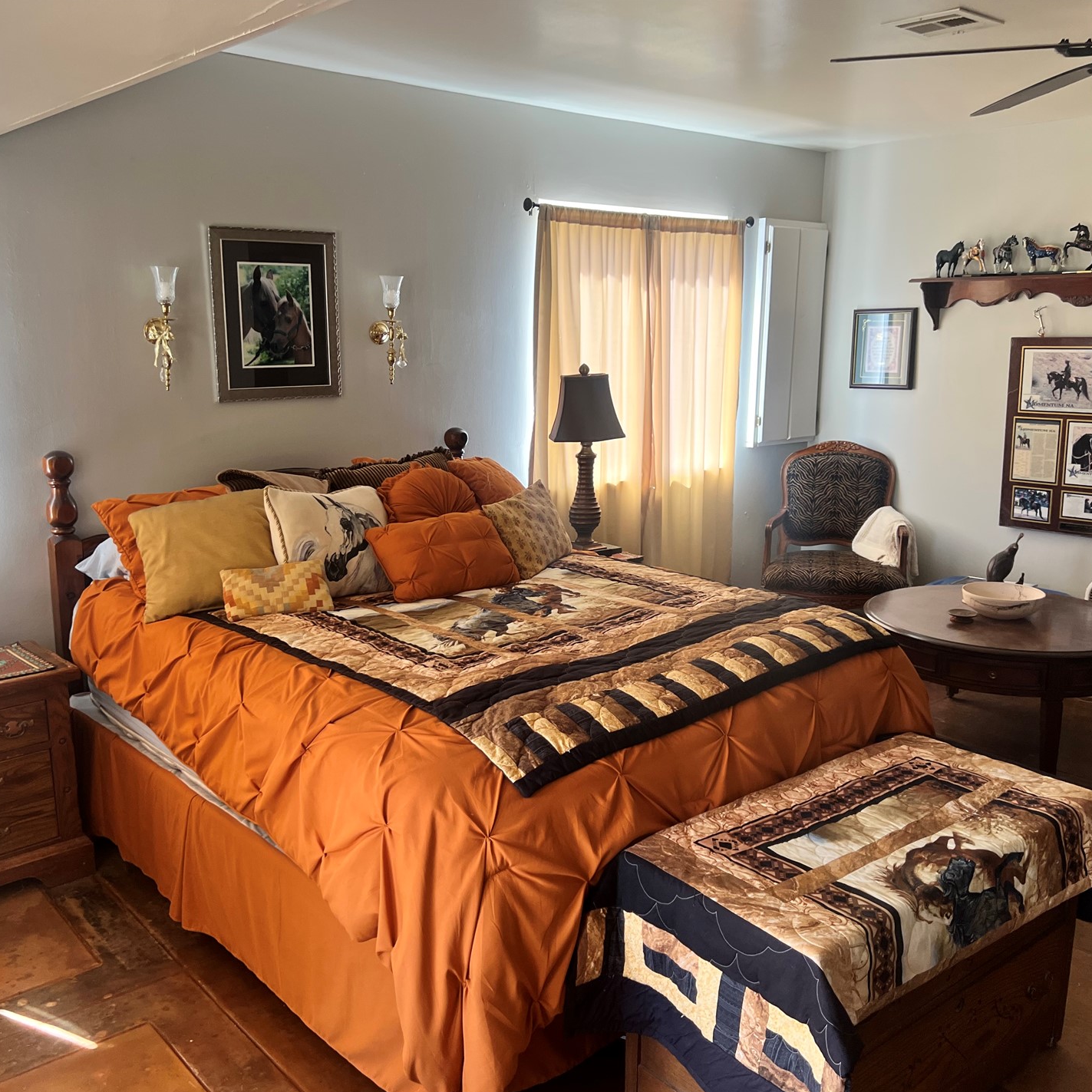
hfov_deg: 52.5
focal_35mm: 31
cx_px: 520
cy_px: 551
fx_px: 1106
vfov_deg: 52.5
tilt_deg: -10.9
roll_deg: -0.9
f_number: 1.5
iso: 125
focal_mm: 5.7
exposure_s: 1/121
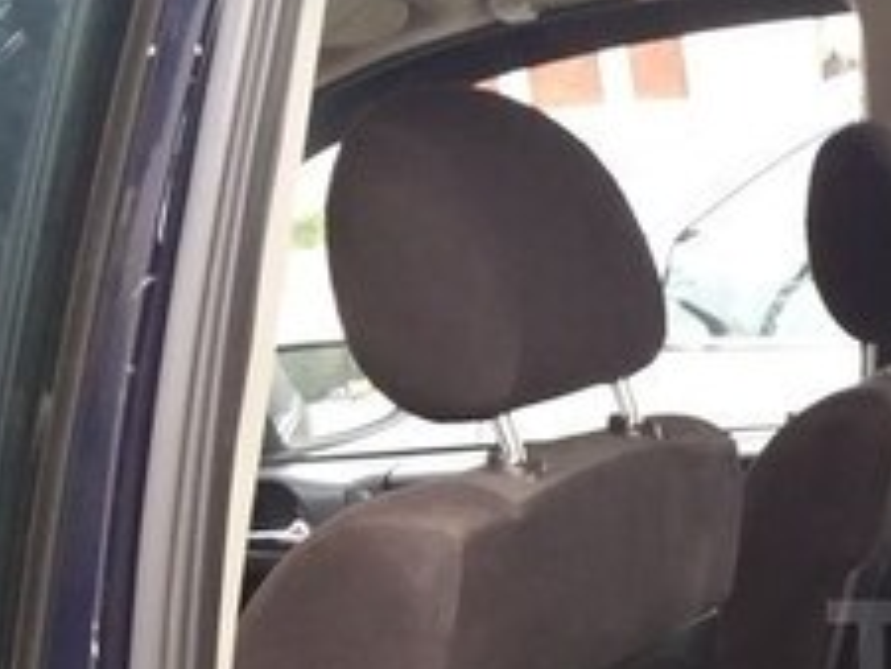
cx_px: 1232
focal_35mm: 82
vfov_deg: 17.6
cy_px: 659
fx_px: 2112
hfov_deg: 21.1
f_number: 1.9
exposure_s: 1/17
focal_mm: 3.7
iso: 160
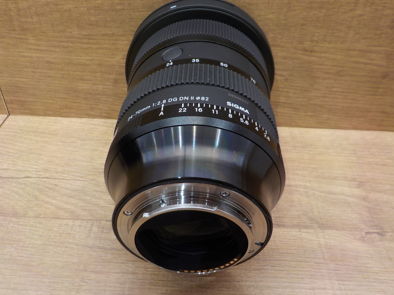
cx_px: 197
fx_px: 341
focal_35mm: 30
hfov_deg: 60.0
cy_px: 148
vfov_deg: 46.8
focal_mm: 4.1
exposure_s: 1/30
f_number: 3.3
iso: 125
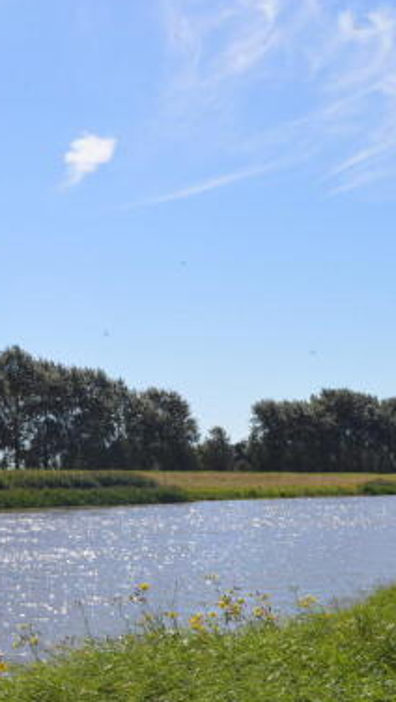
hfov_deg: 16.3
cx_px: 84
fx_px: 1377
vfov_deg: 28.6
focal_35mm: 74
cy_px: 400
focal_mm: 27
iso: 100
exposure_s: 1/320
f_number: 9
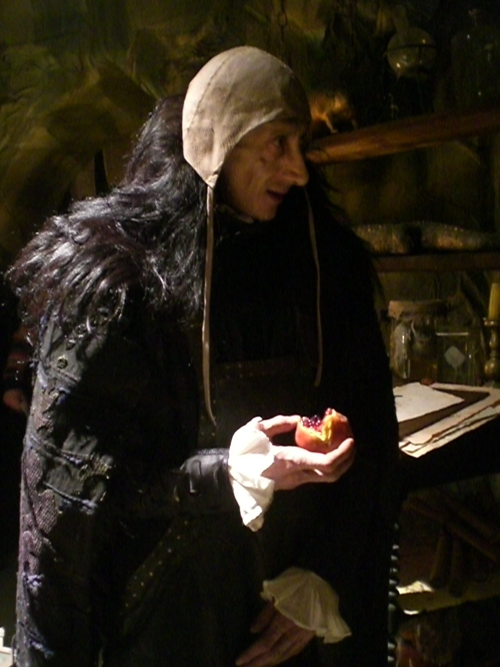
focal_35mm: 38
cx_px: 250
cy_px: 334
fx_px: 732
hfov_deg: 37.7
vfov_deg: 49.0
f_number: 3.1
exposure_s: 1/15
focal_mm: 6.3
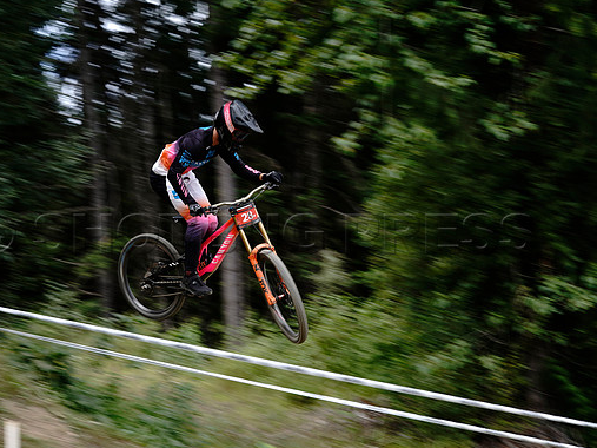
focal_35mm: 77
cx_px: 260
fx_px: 1328
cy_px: 222
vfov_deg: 19.1
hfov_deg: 25.3
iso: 50
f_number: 5
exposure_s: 1/100
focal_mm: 70
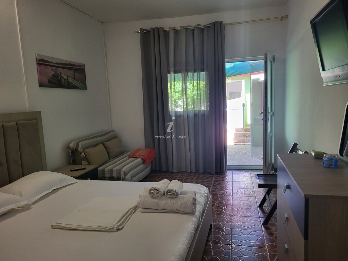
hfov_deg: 67.3
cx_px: 174
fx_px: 261
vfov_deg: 53.1
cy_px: 130
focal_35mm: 26
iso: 320
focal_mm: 5.4
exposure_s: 1/100
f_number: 1.8
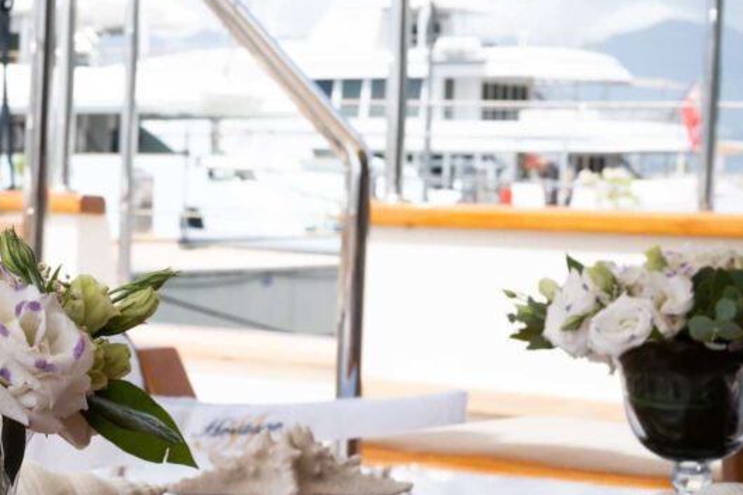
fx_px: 1836
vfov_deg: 15.3
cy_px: 374
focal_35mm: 89
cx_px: 135
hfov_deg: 22.5
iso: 100
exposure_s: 1/50
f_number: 13
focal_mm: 46
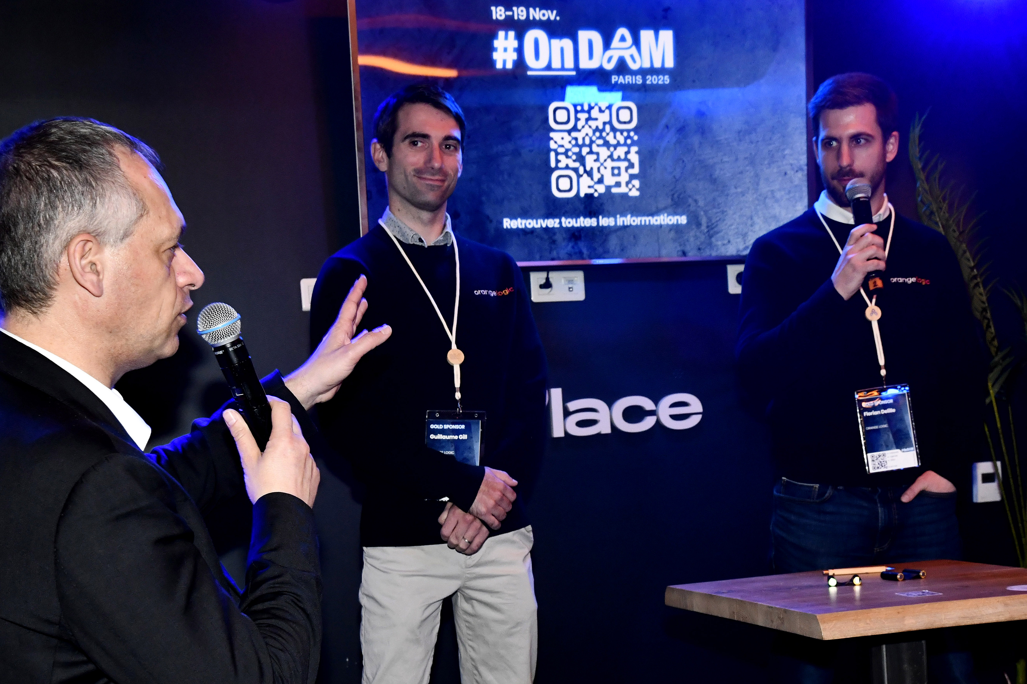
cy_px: 342
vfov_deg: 29.9
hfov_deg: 43.6
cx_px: 514
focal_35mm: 45
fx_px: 1284
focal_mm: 30
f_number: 5.6
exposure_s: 1/125
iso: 1600
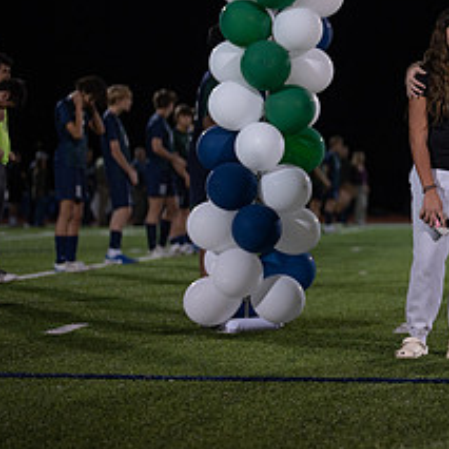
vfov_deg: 13.9
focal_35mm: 125
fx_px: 1834
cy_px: 167
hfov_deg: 13.5
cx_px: 582
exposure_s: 1/640
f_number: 1.2
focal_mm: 50
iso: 250
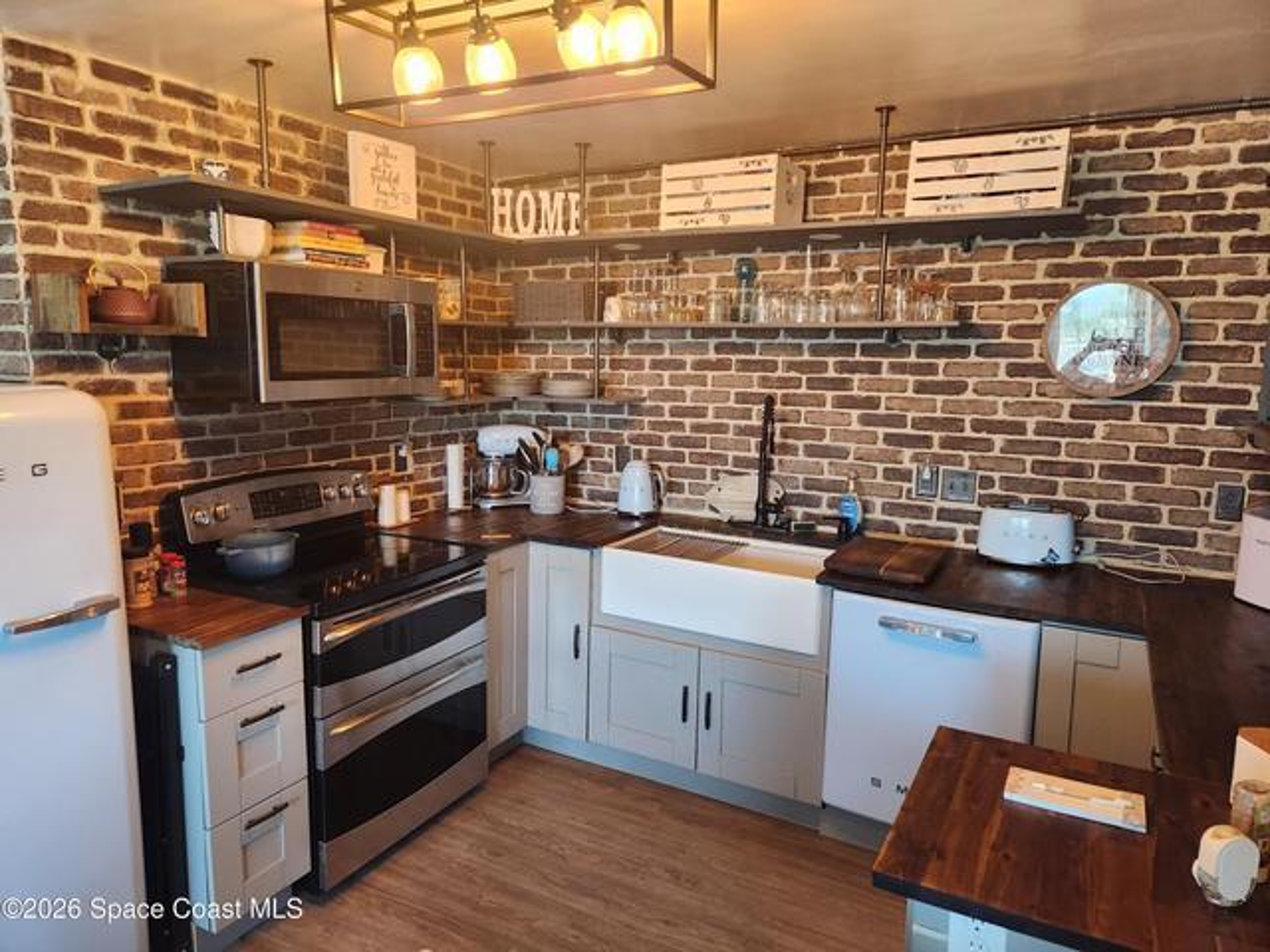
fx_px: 844
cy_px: 476
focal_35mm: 23
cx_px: 635
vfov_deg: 58.9
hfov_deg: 73.9
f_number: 1.8
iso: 400
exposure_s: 1/120
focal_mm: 5.4
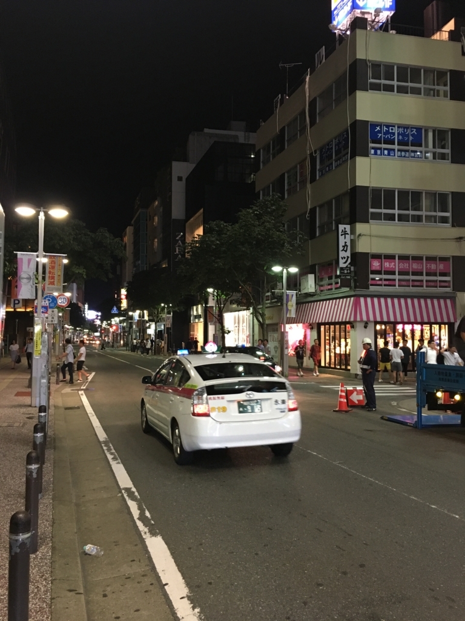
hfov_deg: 48.2
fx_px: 519
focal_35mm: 29
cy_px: 310
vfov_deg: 61.7
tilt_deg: +0.8
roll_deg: -0.4
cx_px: 232
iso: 200
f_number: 2.2
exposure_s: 1/24
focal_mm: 4.15
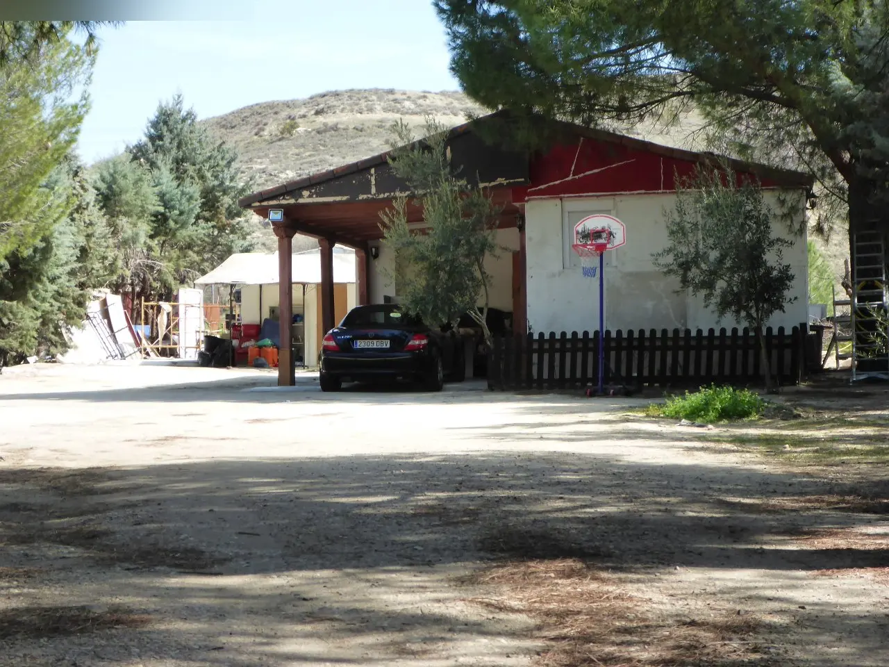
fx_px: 1695
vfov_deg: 22.3
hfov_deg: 29.4
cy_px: 334
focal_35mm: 66
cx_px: 444
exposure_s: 1/160
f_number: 5.3
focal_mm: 11.7
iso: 160
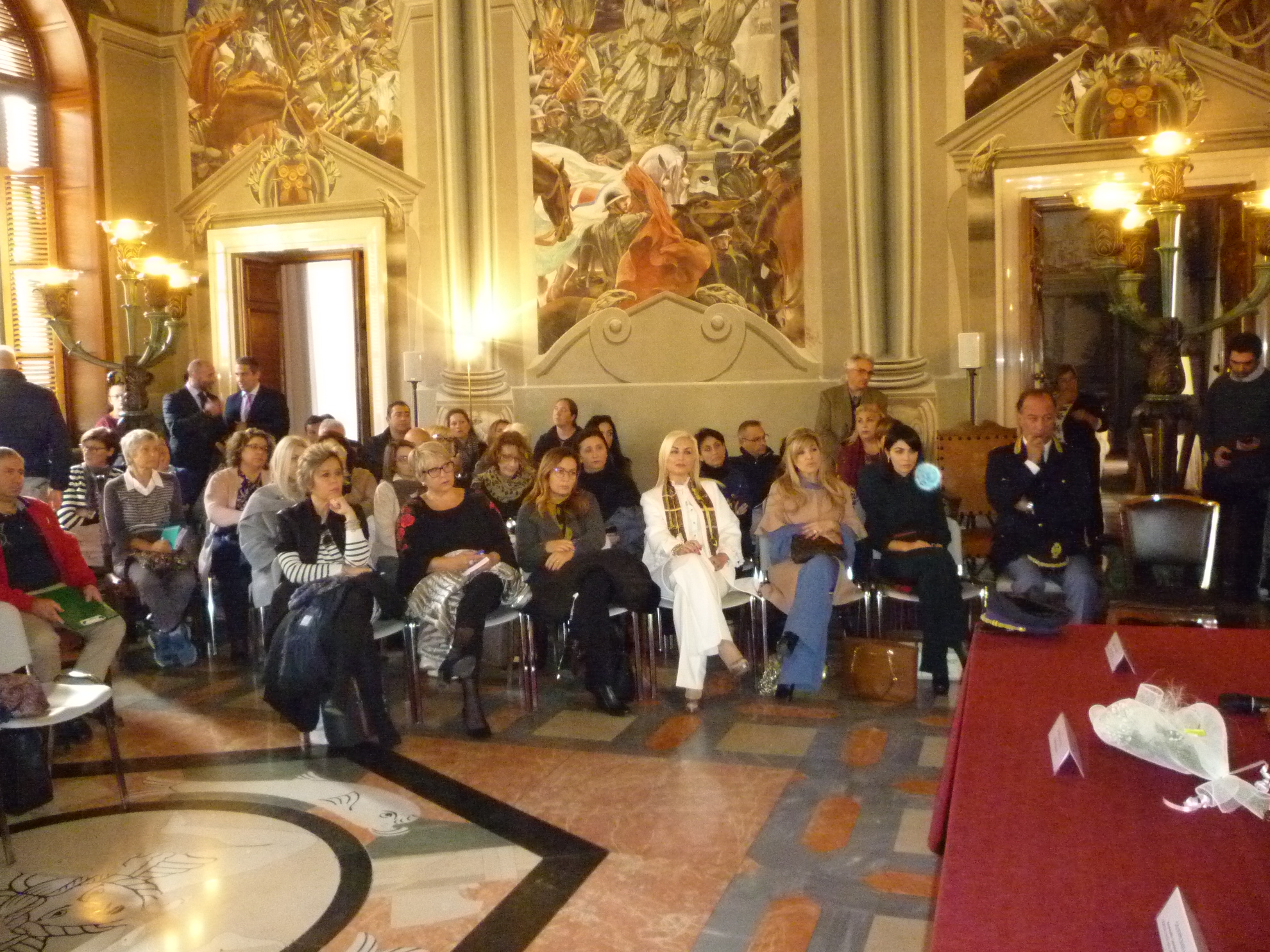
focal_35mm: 30
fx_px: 1101
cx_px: 647
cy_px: 477
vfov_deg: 46.8
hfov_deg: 60.0
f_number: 3.3
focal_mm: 5.2
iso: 1000
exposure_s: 1/30
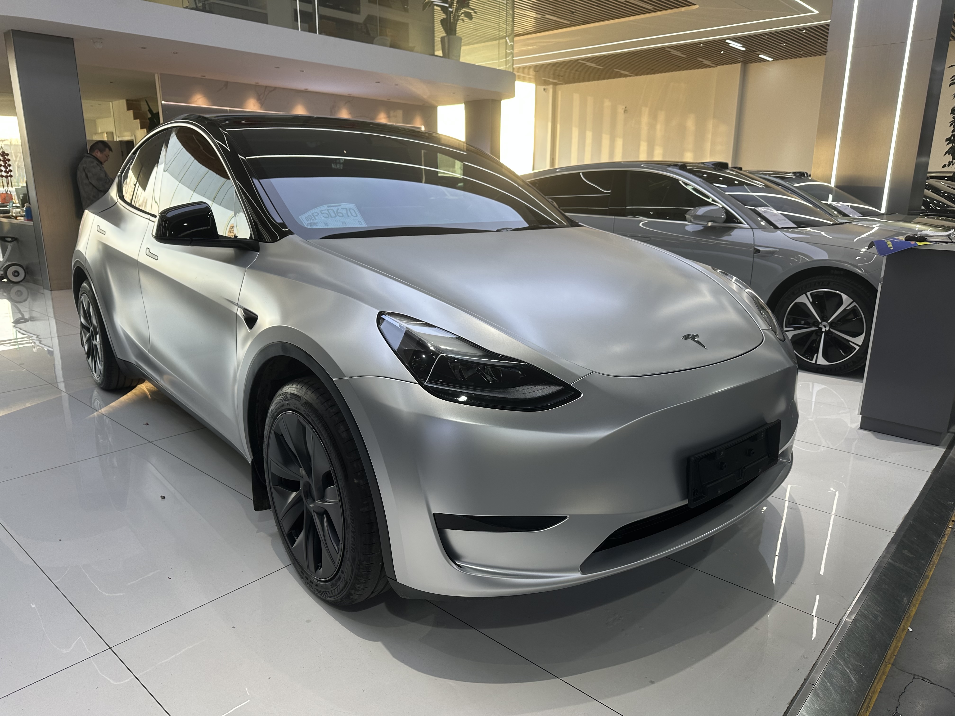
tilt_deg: -13.9
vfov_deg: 56.8
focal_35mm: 24
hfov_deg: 71.6
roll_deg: -0.5
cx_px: 478
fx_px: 662
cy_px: 358
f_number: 1.78
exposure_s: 1/117
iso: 64
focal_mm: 6.86
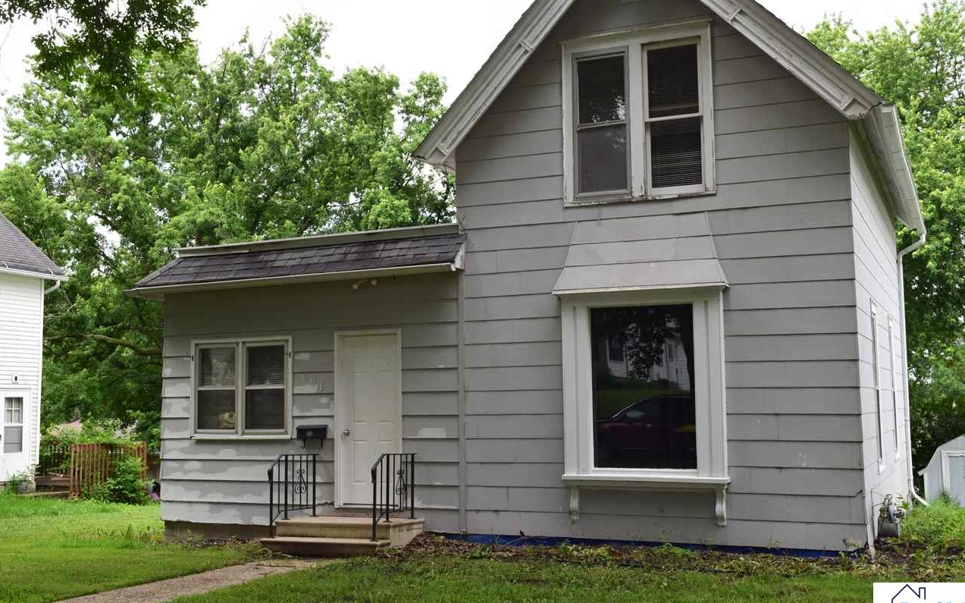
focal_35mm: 42
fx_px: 1092
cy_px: 297
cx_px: 483
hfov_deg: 47.7
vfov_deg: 30.9
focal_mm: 27
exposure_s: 1/125
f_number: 9
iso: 400
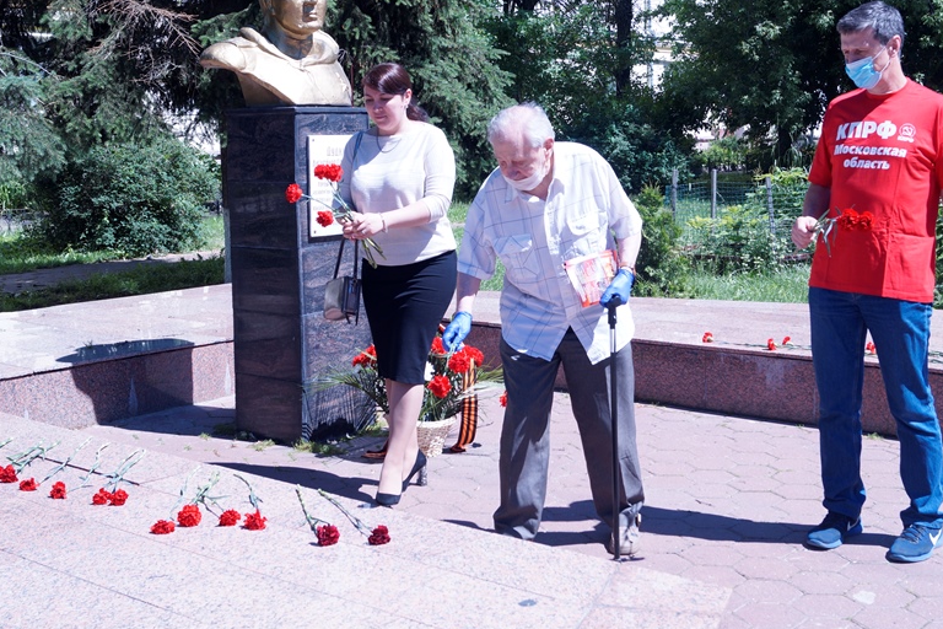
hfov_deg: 41.1
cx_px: 518
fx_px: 1257
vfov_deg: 28.0
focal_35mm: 48
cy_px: 267
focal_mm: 24
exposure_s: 1/160
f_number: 6.3
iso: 100
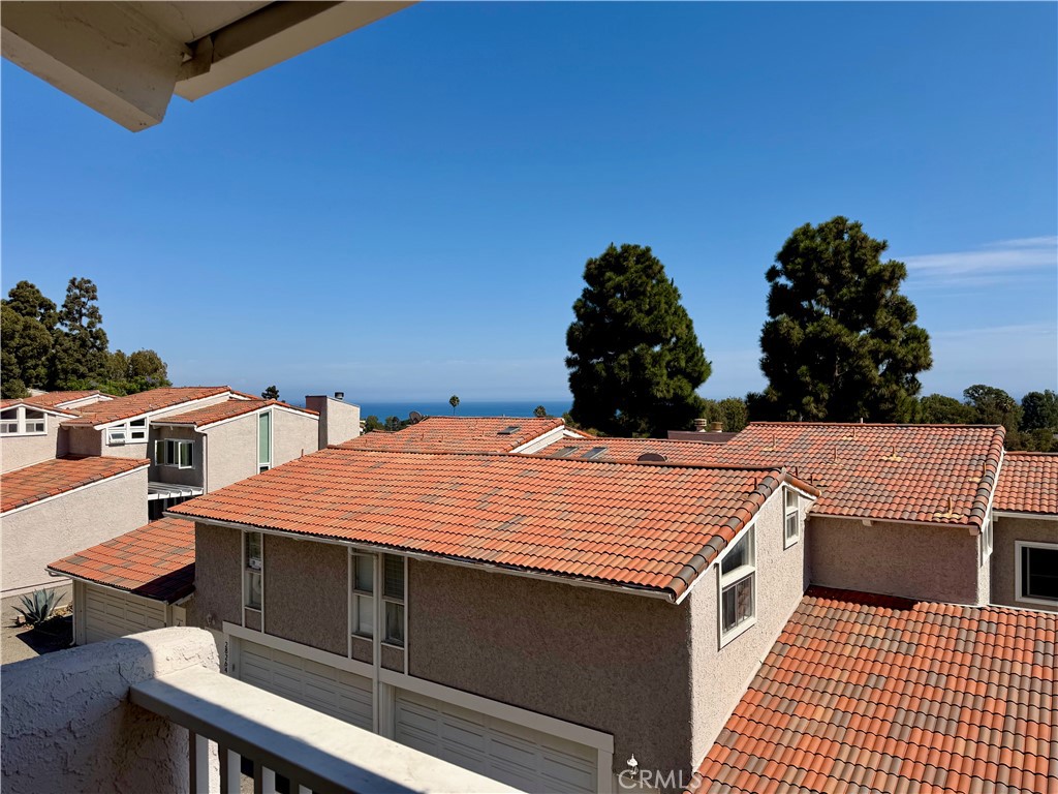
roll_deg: -0.1
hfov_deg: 71.6
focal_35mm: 24
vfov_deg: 56.8
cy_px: 397
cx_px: 529
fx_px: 734
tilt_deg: -0.7
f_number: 1.78
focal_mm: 6.76
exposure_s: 1/6711
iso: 80
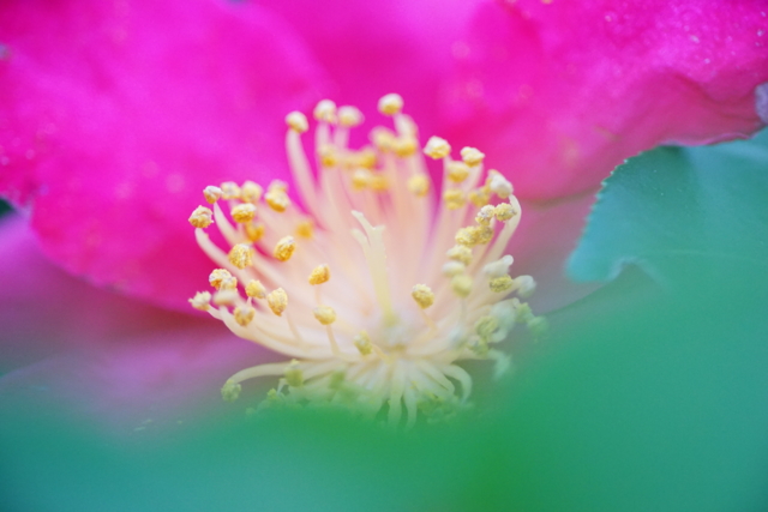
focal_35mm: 100
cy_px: 256
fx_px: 2134
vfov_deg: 13.7
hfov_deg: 20.4
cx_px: 384
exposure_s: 1/500
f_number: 2.8
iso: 3200
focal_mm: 100
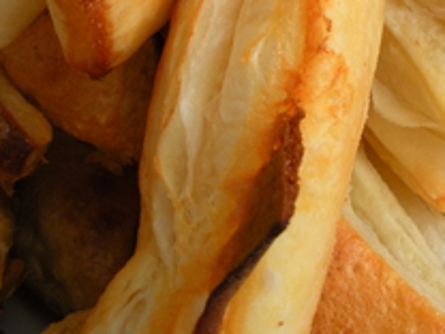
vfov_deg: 18.3
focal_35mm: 78
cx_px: 381
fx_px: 1003
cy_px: -19
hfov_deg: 24.5
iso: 64
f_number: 3.5
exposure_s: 1/56.4
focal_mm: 6.3
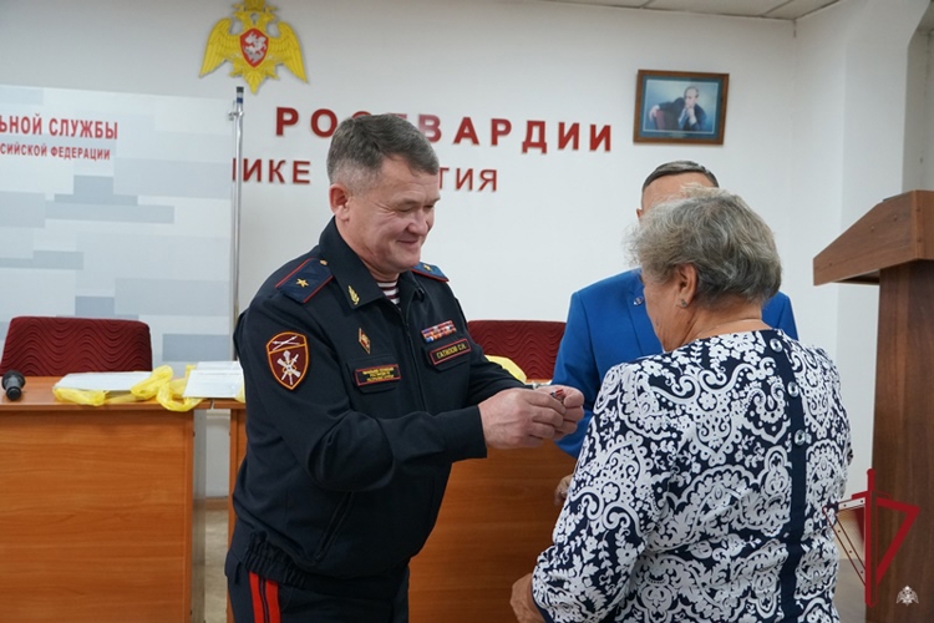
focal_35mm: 42
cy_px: 312
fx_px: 1090
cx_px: 467
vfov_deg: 31.9
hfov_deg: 46.4
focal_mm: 28
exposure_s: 1/160
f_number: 4.5
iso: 2000
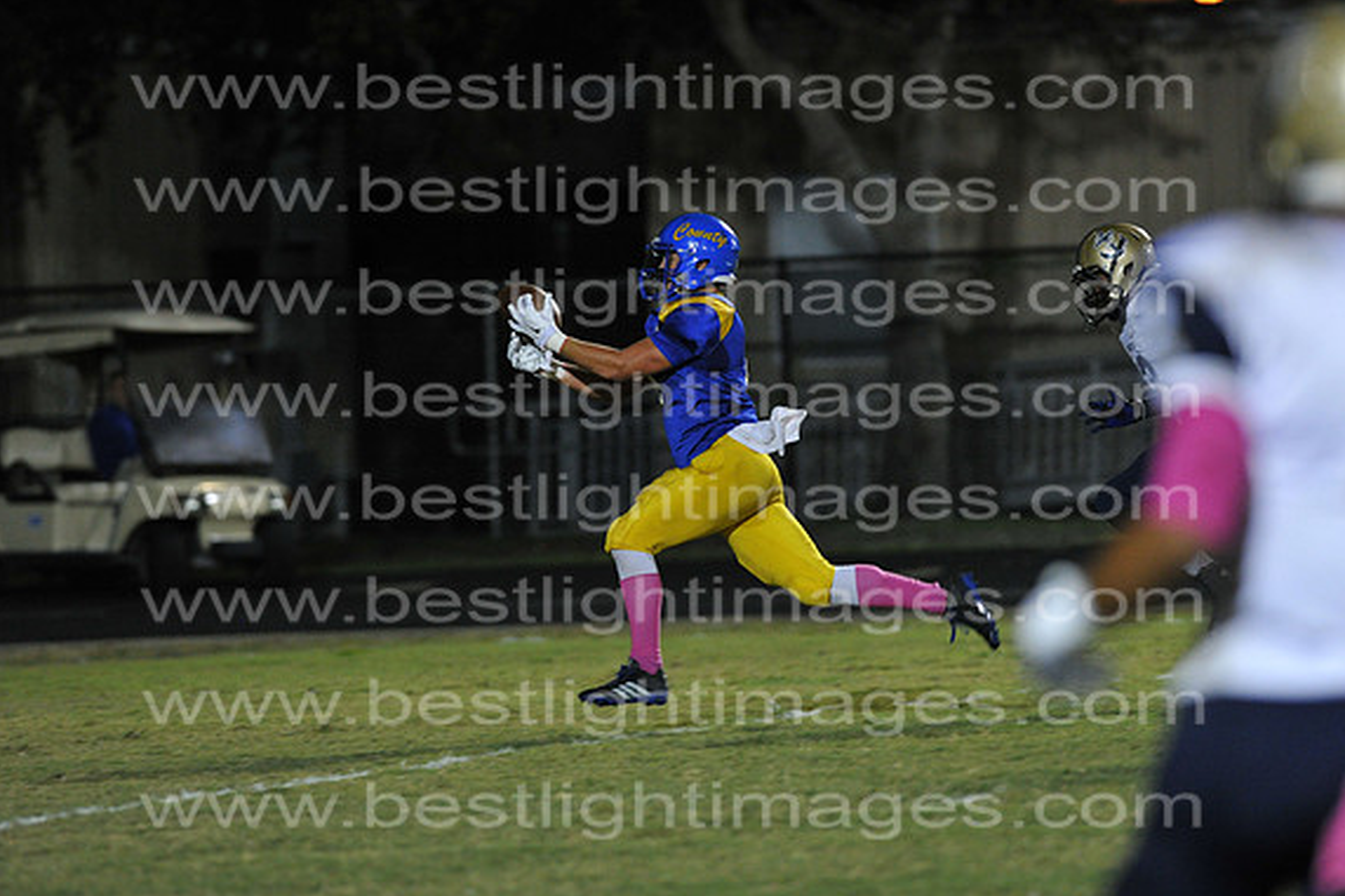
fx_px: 11354
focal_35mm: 304
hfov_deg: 6.8
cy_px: 452
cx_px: 672
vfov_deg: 4.5
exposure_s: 1/500
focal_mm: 300
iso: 5000
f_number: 4
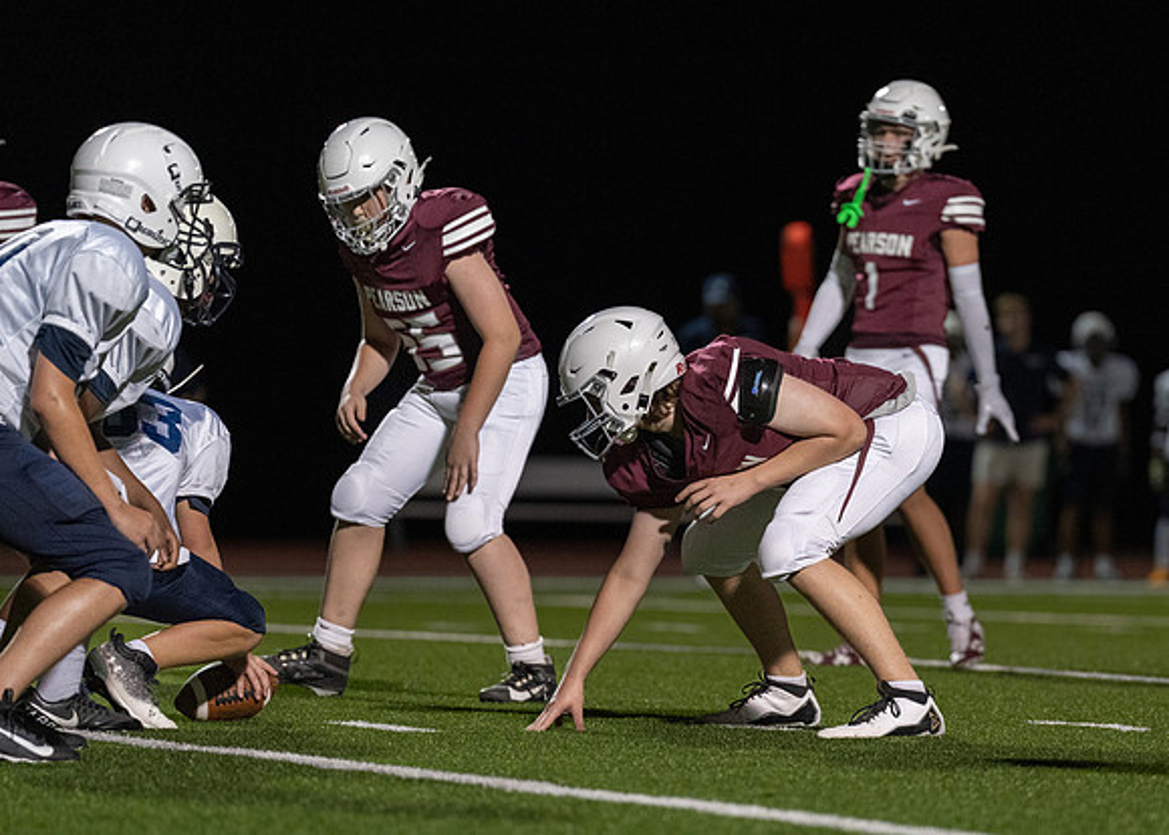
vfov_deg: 5.2
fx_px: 9163
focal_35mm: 276
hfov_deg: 7.3
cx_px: 771
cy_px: 546
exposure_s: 1/1000
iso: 3200
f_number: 2.8
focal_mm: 200
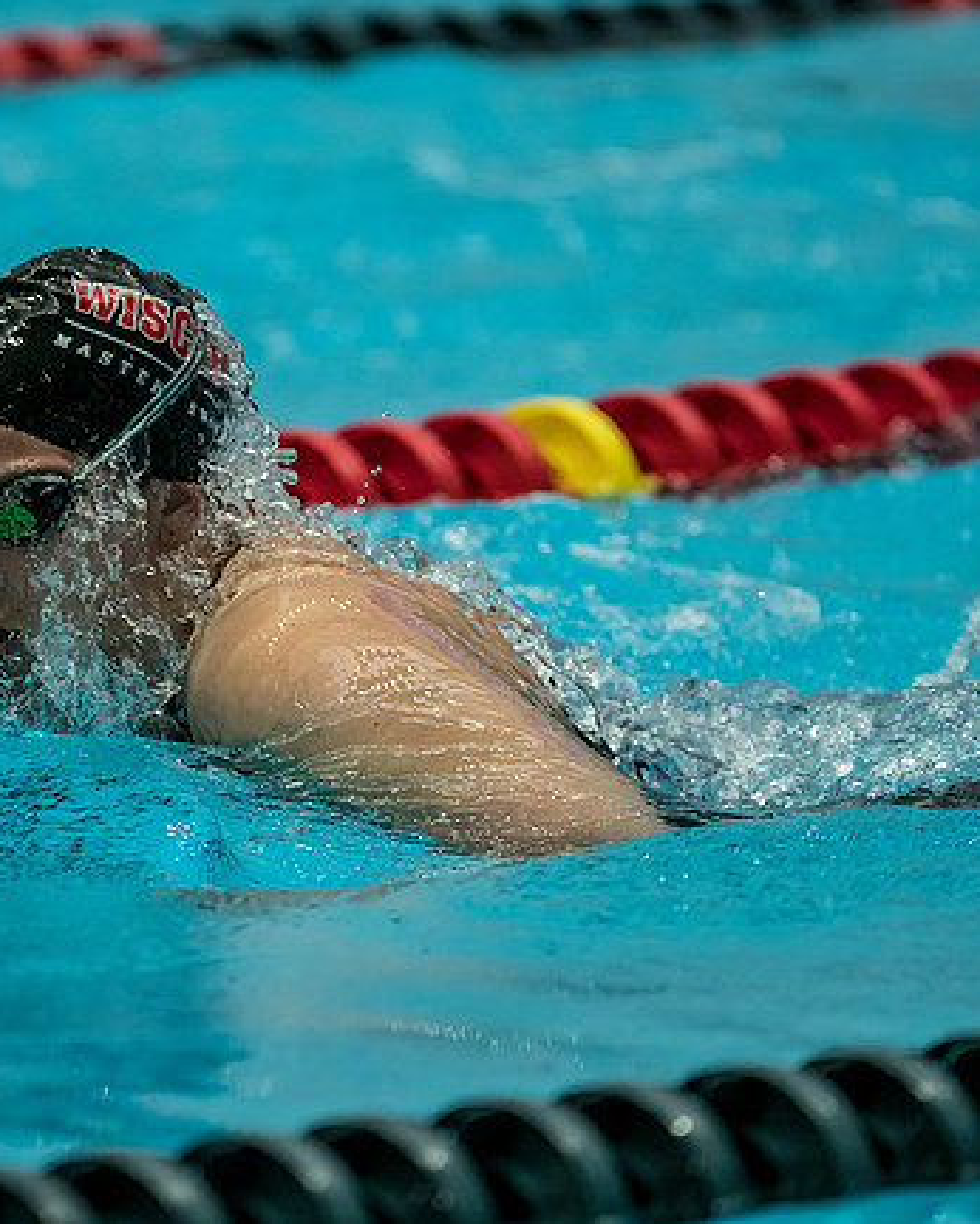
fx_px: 19021
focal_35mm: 525
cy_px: 611
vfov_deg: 3.7
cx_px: 207
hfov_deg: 3.0
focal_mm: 200
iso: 1600
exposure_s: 1/1000
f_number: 2.8
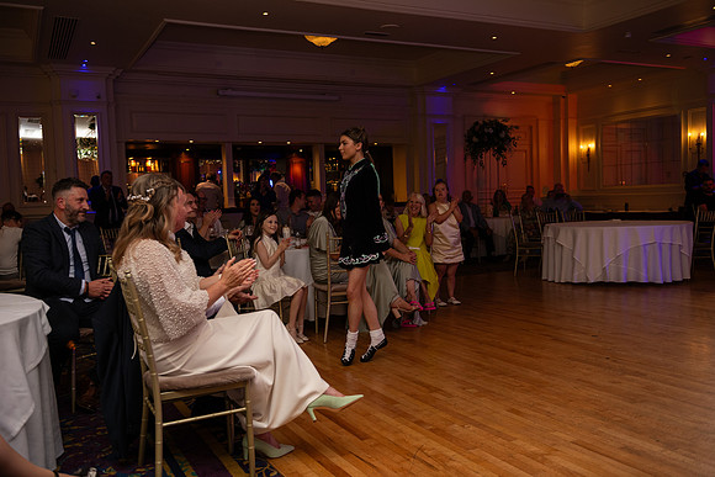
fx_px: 636
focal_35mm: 32
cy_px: 238
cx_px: 358
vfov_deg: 41.1
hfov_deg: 58.7
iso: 500
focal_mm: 32
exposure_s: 1/160
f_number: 3.5
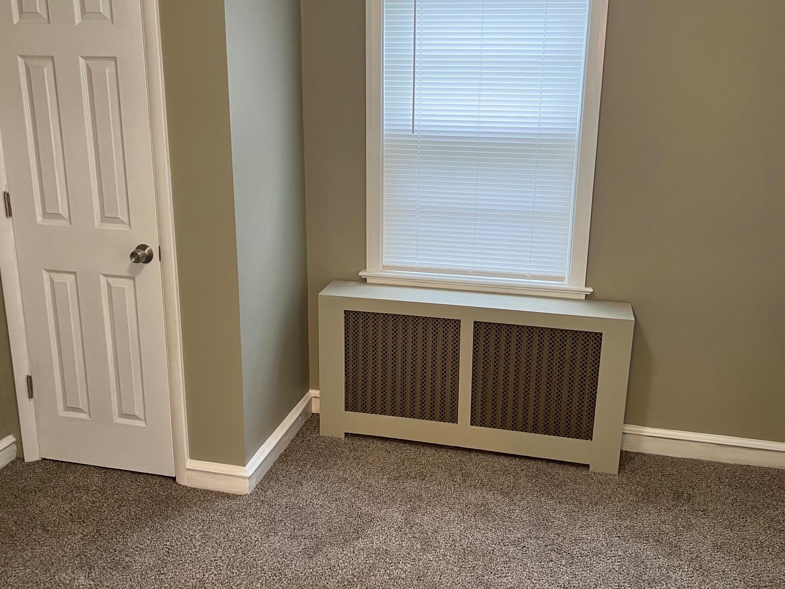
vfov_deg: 42.9
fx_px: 748
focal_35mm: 33
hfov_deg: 55.4
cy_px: 258
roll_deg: +0.4
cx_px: 399
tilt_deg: -15.7
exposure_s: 1/60
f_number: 1.5
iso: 100
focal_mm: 5.7
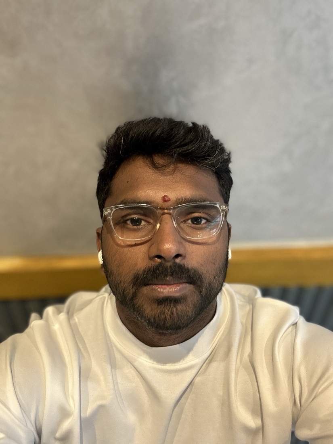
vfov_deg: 60.0
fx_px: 385
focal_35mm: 30
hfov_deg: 46.8
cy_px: 222
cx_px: 166
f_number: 1.9
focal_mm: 2.69
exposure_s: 1/50
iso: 250
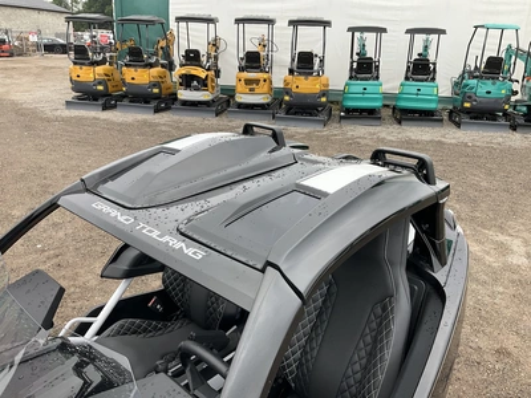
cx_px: 266
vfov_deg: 48.2
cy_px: 199
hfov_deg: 61.7
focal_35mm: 29
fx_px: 445
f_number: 1.8
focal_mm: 3
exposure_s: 1/234
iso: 20
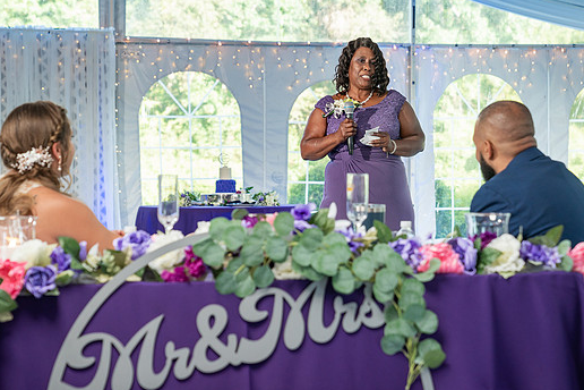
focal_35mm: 77
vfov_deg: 17.7
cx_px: 287
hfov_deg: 26.3
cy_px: 215
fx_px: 1249
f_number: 4
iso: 640
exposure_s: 1/200
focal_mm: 68
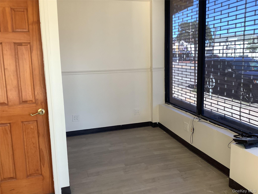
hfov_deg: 58.4
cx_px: 129
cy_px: 97
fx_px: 231
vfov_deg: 45.4
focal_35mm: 31
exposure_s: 1/120
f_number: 2.4
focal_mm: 3.3
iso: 50
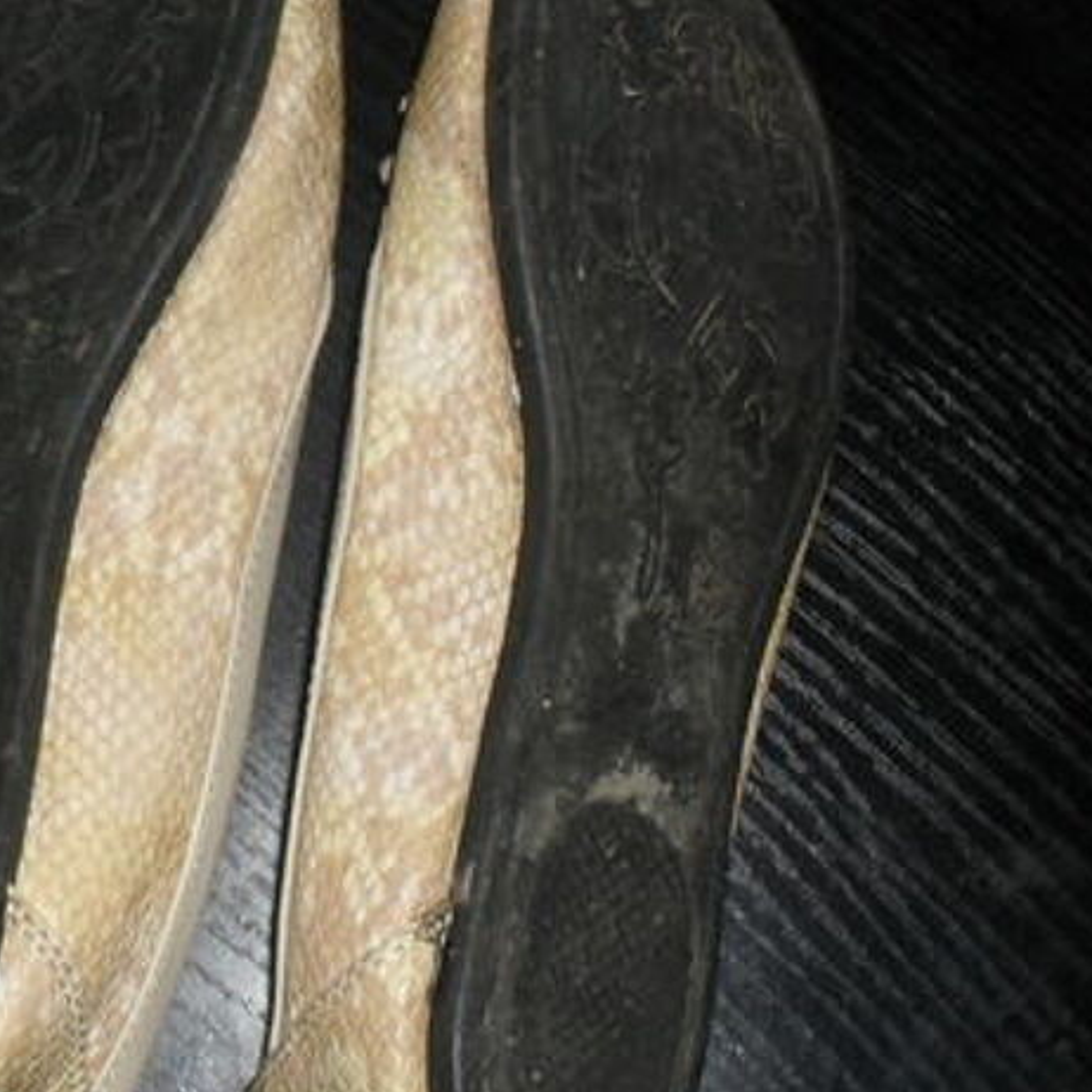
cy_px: 619
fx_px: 2391
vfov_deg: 25.7
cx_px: 225
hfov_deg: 25.3
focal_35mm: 67
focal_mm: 6.3
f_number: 3.2
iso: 200
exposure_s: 1/45
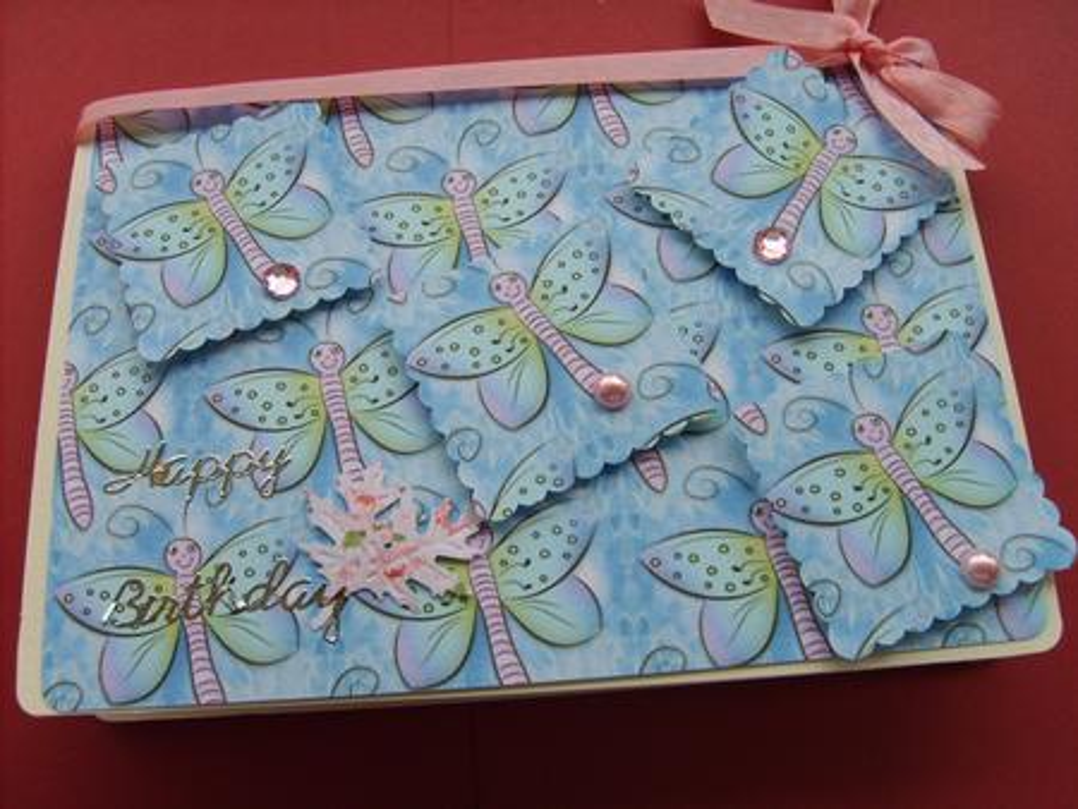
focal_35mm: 35
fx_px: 1091
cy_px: 404
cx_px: 539
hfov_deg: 52.6
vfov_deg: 40.7
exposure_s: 1/180
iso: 50
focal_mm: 5.8
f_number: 2.8
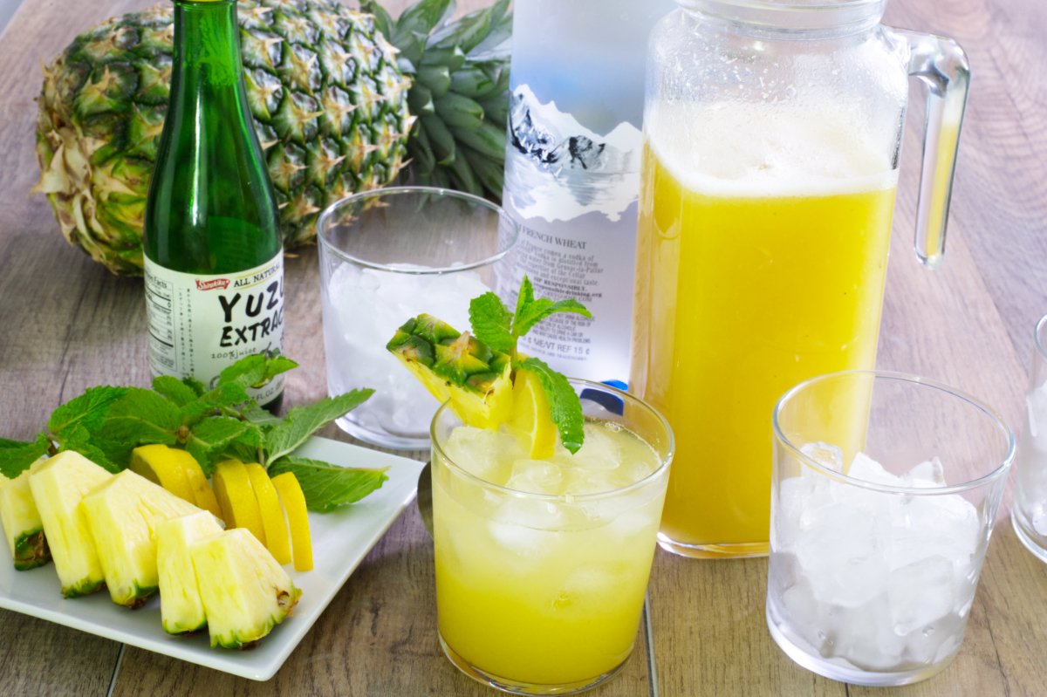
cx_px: 524
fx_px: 2035
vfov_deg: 19.4
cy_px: 348
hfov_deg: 28.9
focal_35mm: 70
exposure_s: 13
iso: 800
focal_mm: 70
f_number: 22
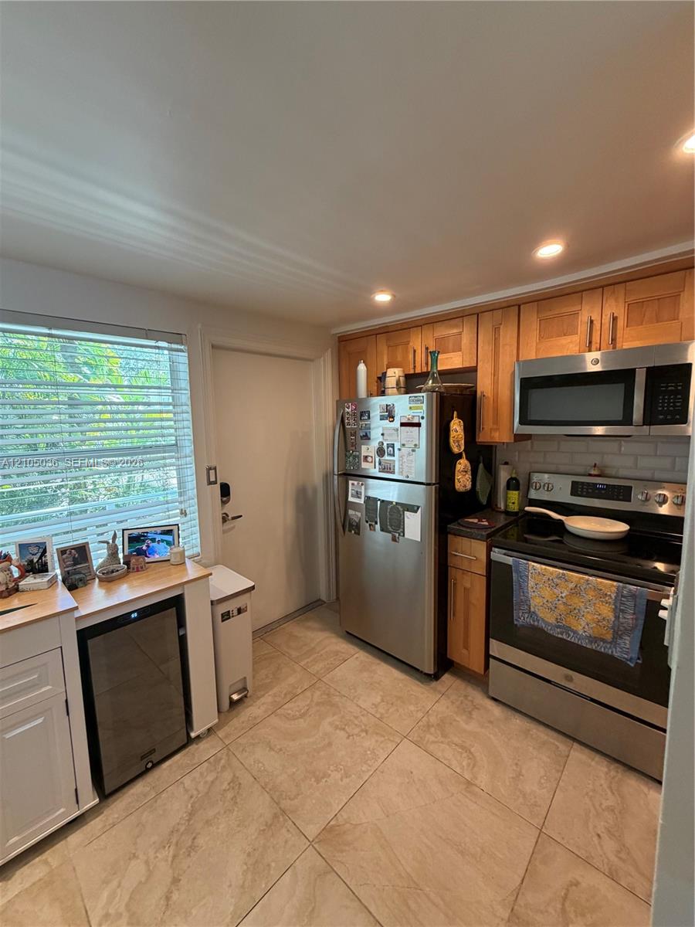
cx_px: 348
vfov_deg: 102.1
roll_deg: +0.7
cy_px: 464
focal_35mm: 14
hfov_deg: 85.7
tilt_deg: -5.8
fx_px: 375
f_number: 2.2
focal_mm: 2.22
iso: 250
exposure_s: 1/120
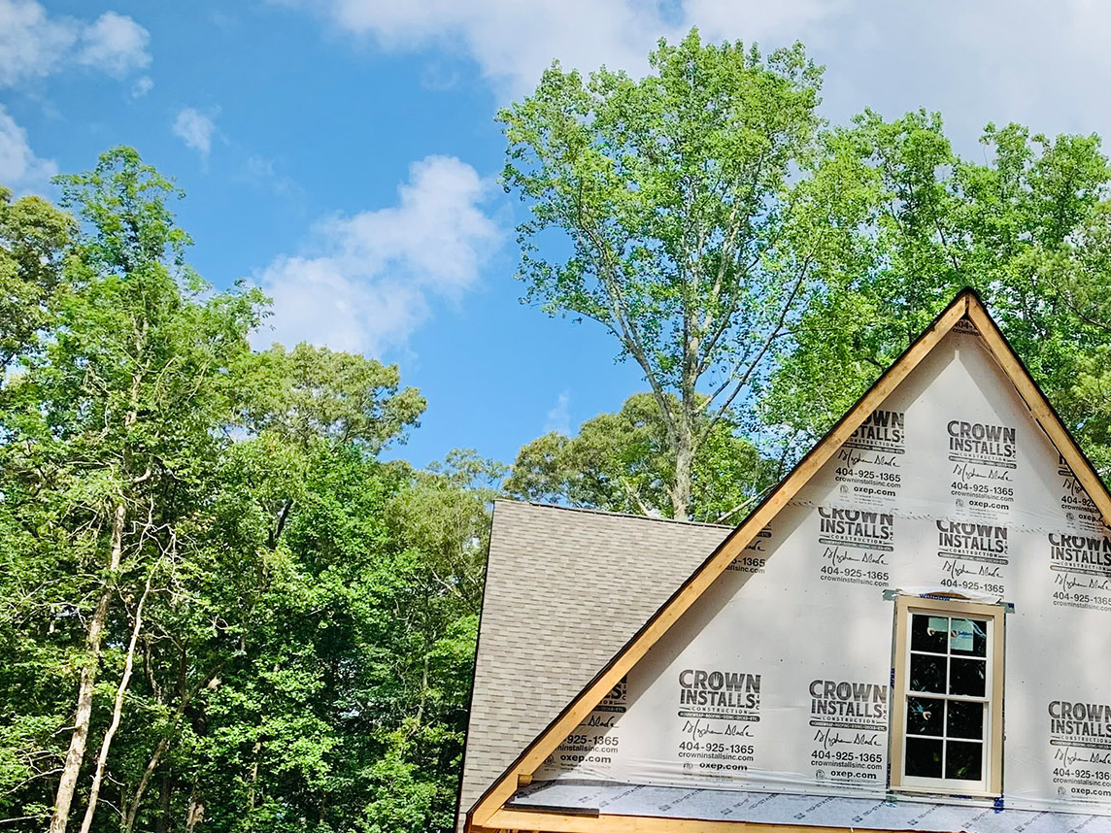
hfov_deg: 35.5
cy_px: 568
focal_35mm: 50
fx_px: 1605
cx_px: 1034
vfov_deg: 28.9
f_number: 1.8
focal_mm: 4.25
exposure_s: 1/1748
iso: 25
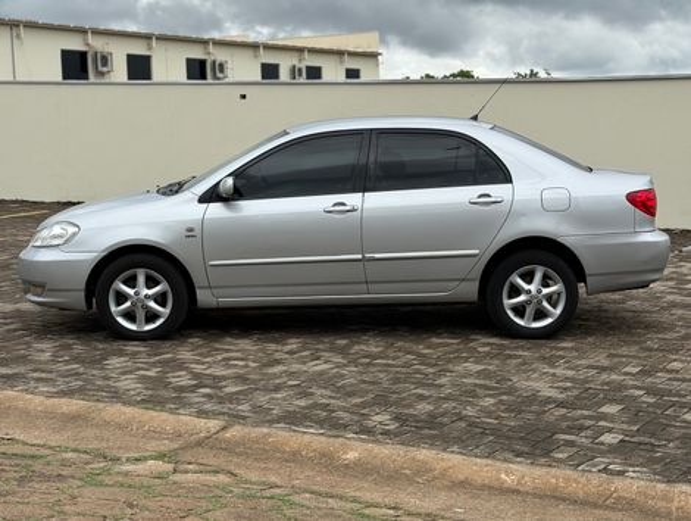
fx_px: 960
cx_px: 346
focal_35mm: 48
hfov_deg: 39.6
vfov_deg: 30.3
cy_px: 260
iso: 64
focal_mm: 6.76
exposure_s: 1/3704
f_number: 1.78
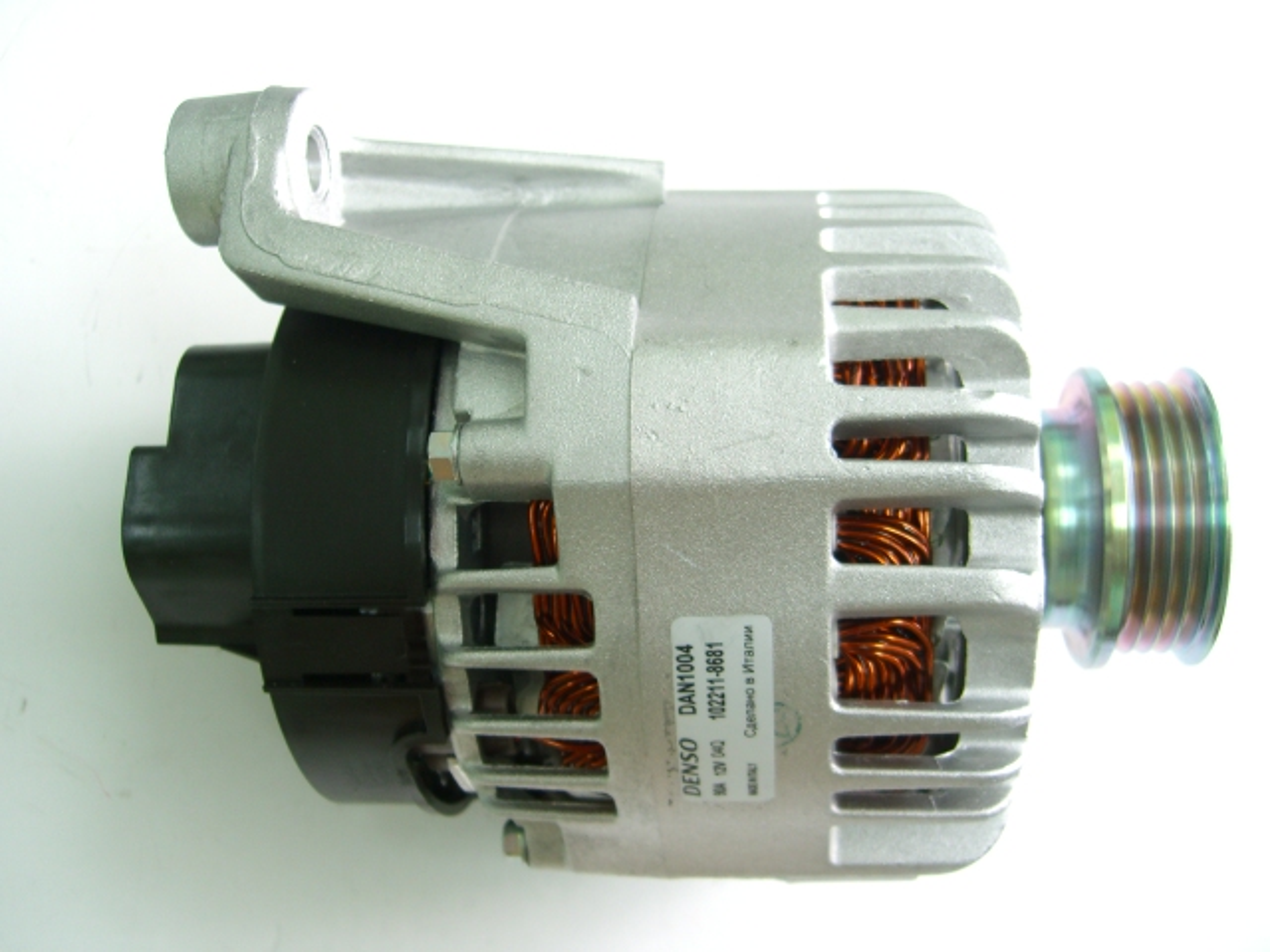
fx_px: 1394
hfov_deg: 49.0
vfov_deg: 37.7
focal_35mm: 38
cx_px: 635
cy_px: 476
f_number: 2.8
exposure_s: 1/40
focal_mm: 7.9
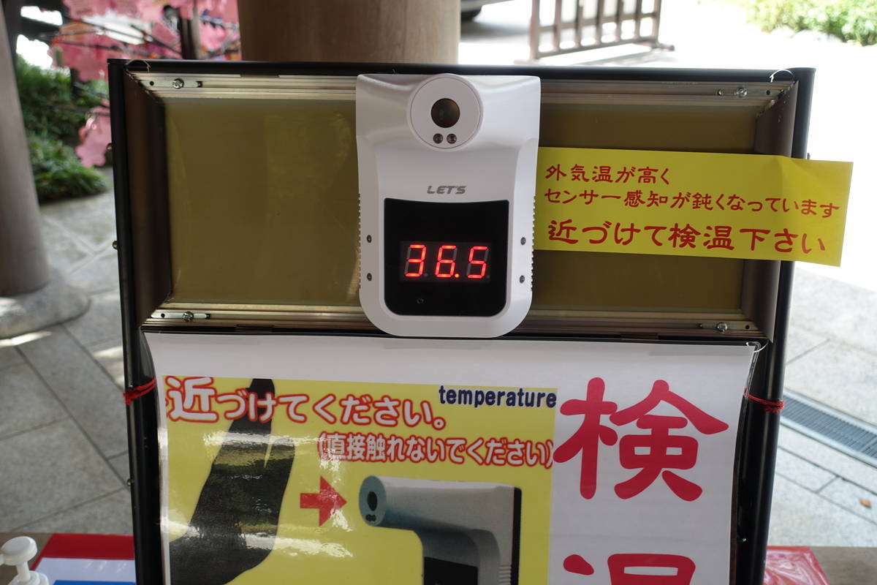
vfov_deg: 37.9
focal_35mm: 35
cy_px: 292
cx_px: 438
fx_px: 853
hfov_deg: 54.4
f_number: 4
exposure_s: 1/100
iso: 125
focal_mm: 12.99
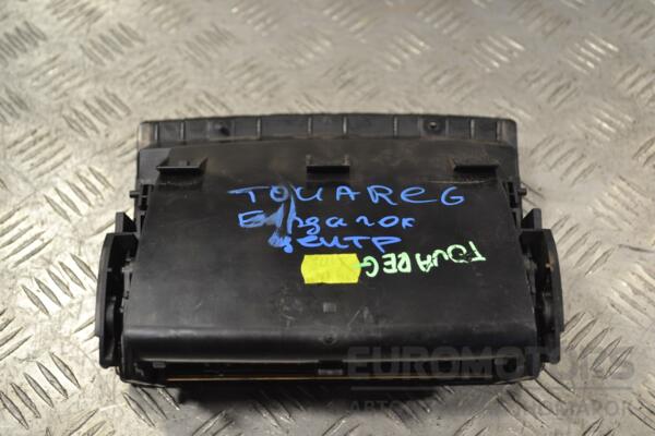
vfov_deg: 28.1
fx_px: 873
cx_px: 328
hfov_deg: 41.1
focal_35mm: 48
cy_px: 218
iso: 400
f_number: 4.8
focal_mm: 32
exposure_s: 1/80
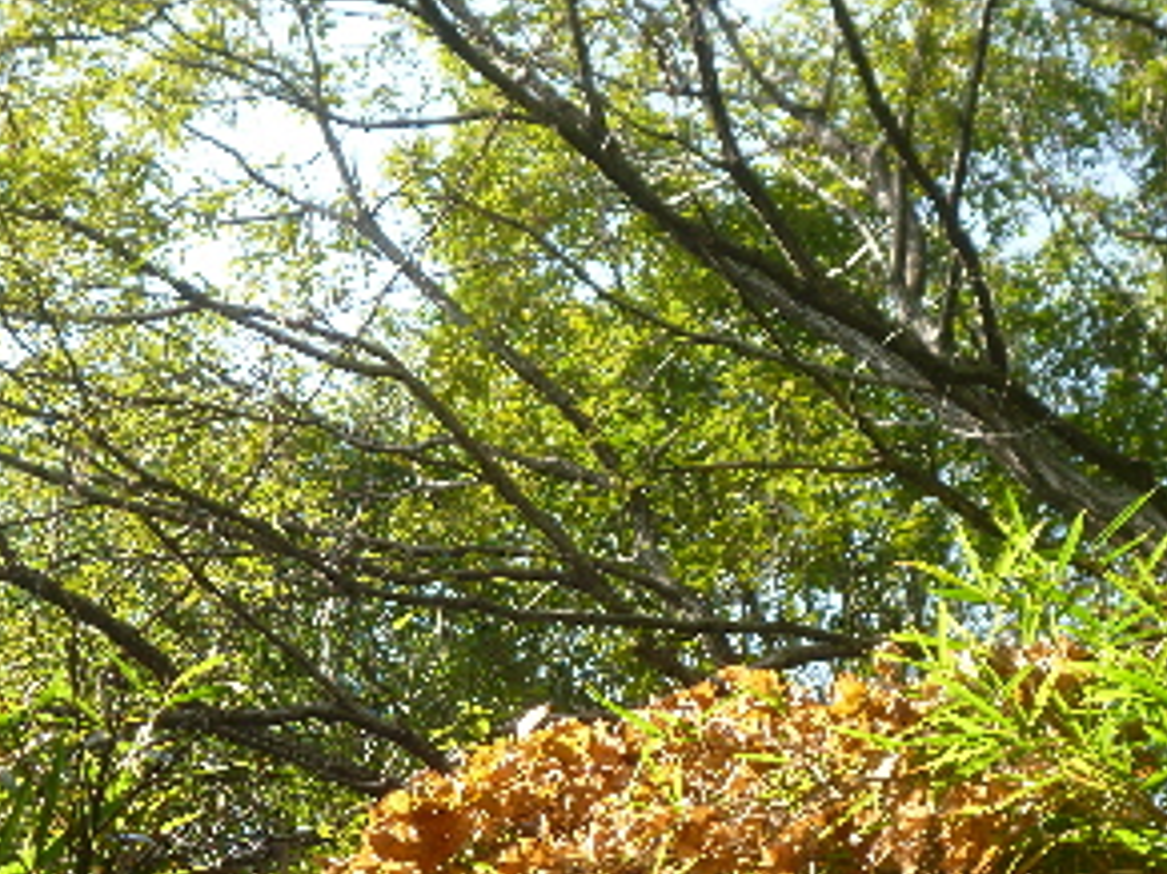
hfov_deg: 15.3
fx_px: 4347
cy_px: 704
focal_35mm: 129
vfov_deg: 11.4
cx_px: 457
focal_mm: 13.4
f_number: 4.4
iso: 100
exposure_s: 1/125
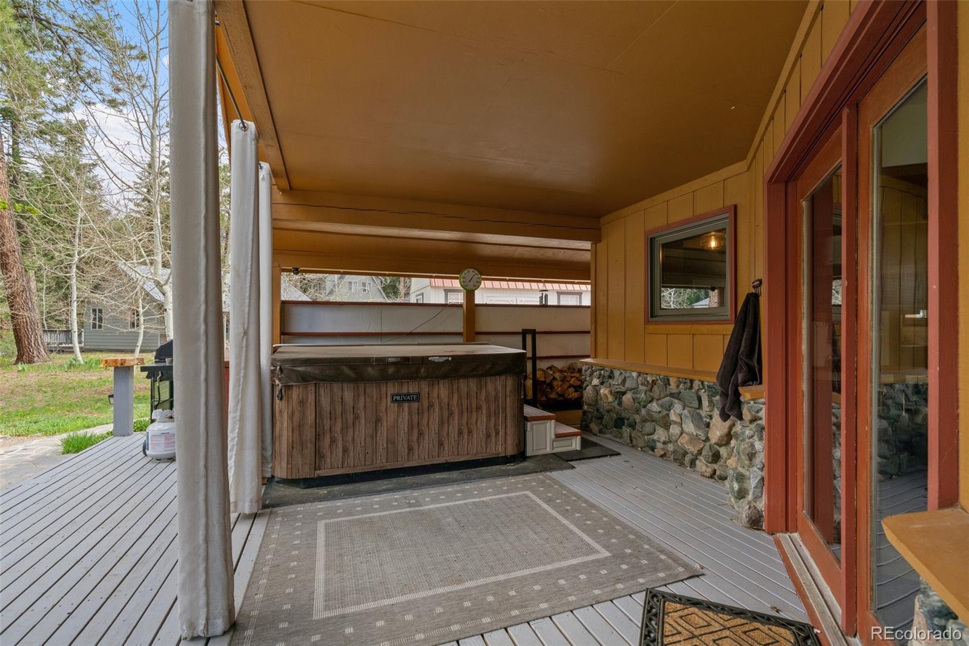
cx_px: 484
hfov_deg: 96.7
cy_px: 323
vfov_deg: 73.7
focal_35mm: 16
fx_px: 431
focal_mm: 16
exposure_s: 1/200
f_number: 8
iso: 400
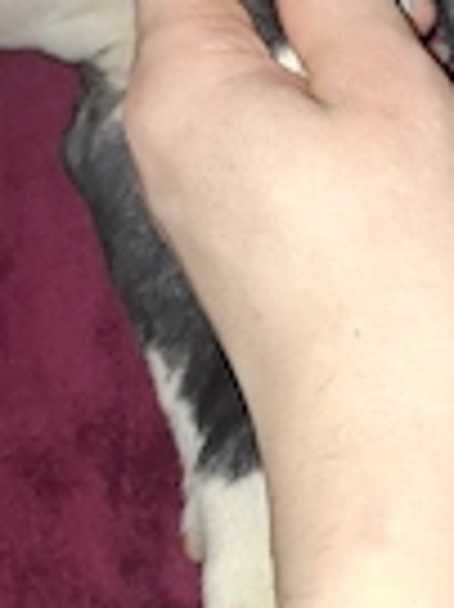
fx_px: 1191
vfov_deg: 28.4
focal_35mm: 68
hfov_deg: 21.4
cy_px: 207
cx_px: 342
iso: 125
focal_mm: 5.54
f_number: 1.8
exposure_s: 1/100
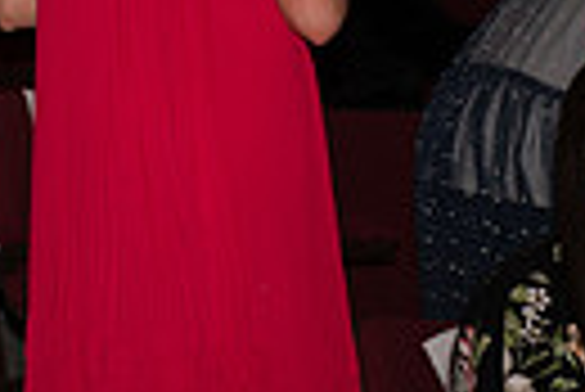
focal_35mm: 192
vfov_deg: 7.0
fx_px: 3123
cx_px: -639
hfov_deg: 9.8
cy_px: -322
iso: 200
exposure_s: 1/100
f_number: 2.8
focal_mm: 43
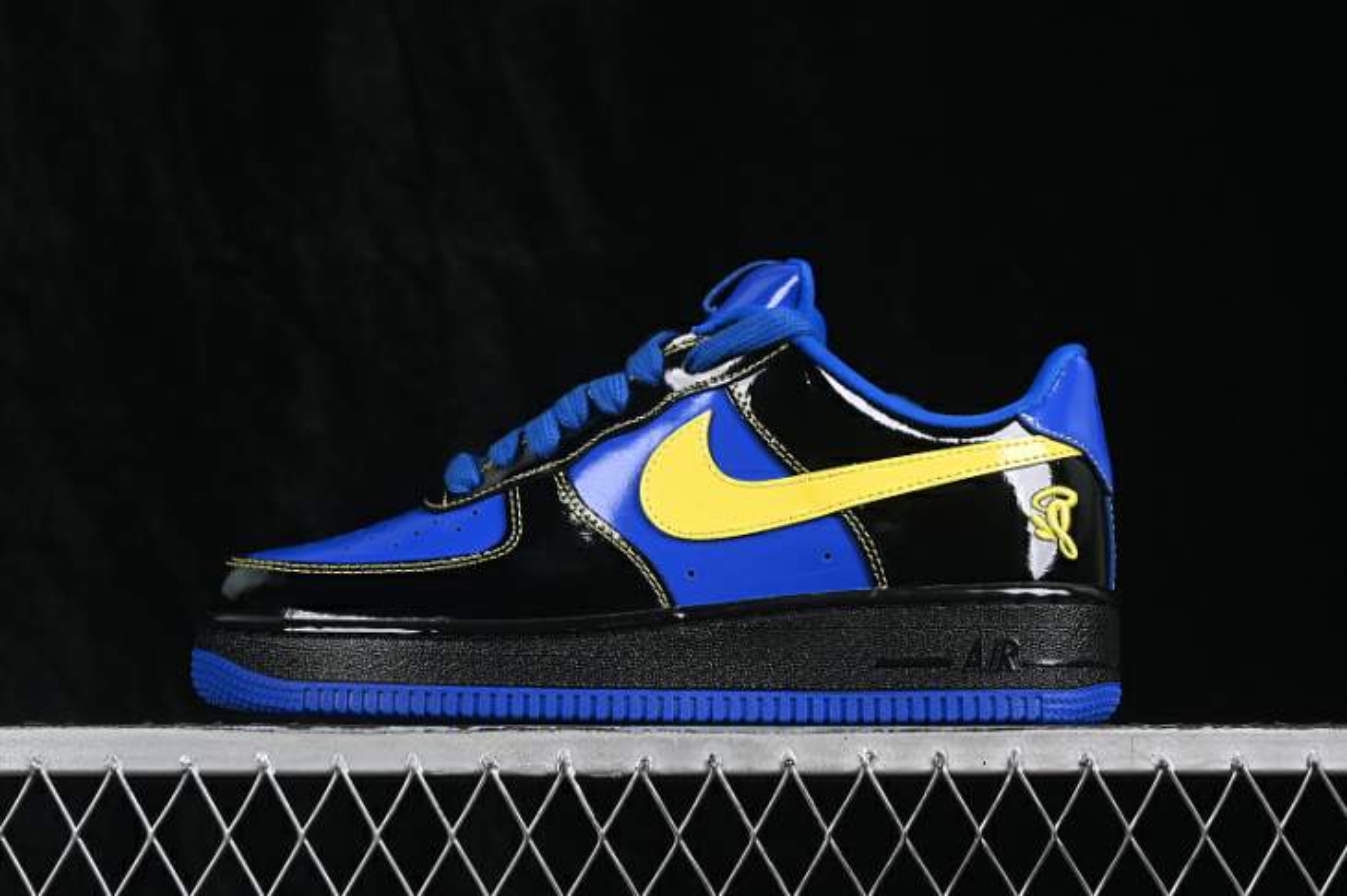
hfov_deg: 27.0
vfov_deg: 18.2
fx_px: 2805
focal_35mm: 75
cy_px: 448
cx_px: 674
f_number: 7.1
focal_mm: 50
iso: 160
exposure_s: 1/60
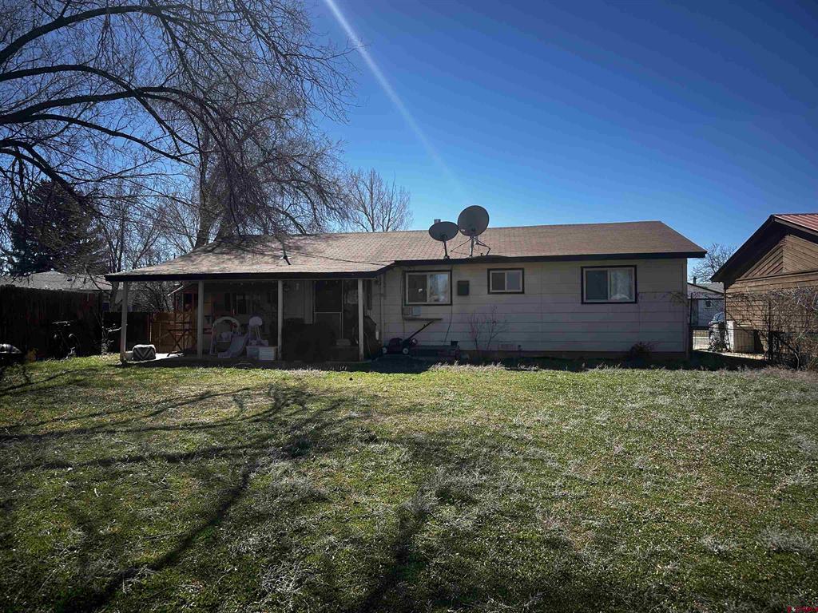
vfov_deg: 56.8
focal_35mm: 24
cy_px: 306
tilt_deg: +0.4
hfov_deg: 71.6
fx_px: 567
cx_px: 409
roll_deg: +0.6
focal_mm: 6.86
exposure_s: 1/3472
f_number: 1.78
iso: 80
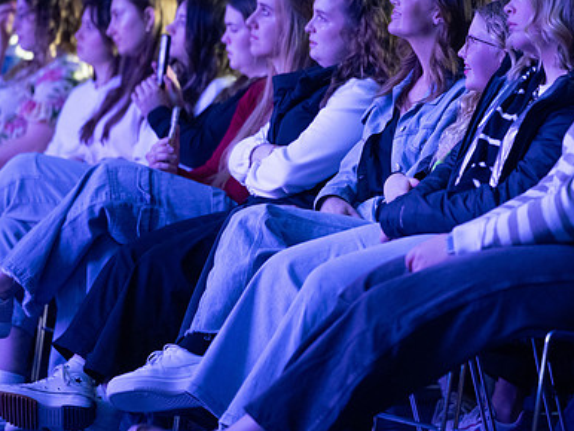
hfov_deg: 7.6
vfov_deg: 5.7
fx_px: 4314
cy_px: 175
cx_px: 430
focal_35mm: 260
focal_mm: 180
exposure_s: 1/8
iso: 5000
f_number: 2.8
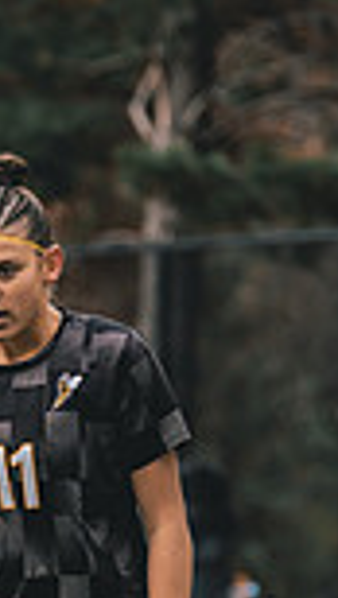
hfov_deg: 2.6
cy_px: 623
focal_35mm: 466
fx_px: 7401
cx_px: -27
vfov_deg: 4.6
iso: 400
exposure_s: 1/1250
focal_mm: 116
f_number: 2.8
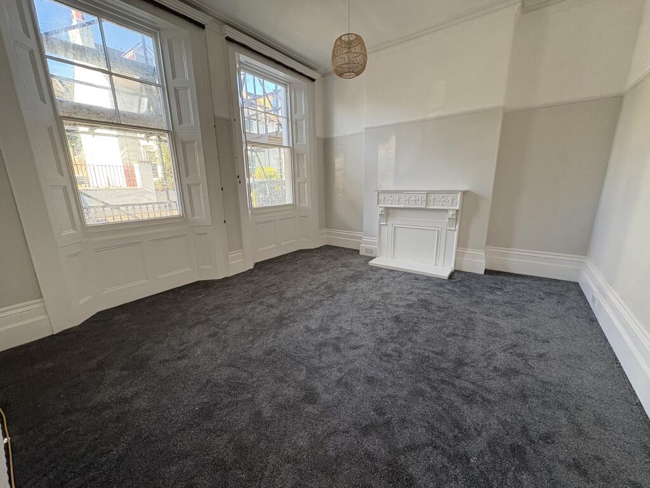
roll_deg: +1.1
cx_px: 325
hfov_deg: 102.1
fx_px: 263
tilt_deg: -12.8
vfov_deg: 85.7
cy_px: 244
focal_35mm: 14
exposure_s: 1/99
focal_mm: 2.22
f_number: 2.2
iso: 125
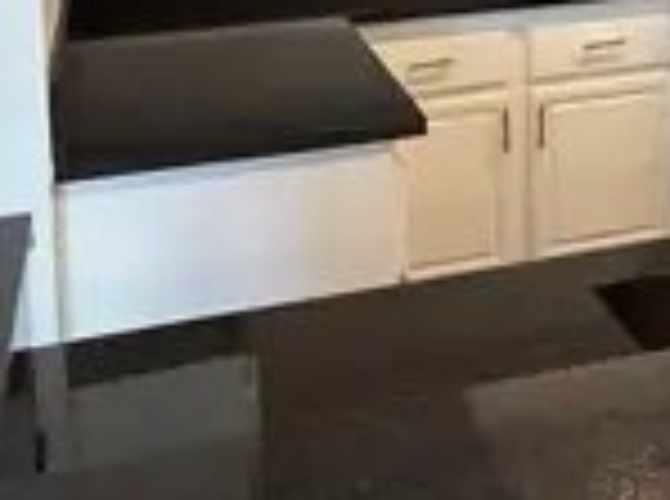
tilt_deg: -6.8
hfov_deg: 26.3
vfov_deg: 19.4
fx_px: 1352
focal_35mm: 70
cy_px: -144
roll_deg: +0.1
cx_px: 679
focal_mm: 5.96
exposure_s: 1/120
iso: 125
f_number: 1.6
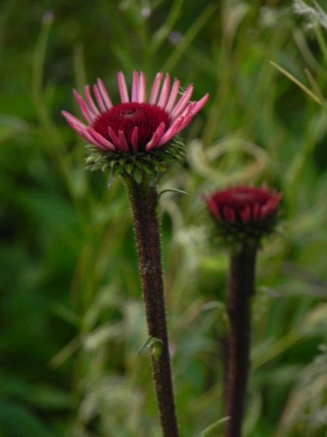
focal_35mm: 481
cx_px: 164
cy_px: 218
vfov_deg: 4.1
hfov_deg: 3.1
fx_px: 6058
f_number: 5
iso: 160
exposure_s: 1/25
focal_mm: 85.6
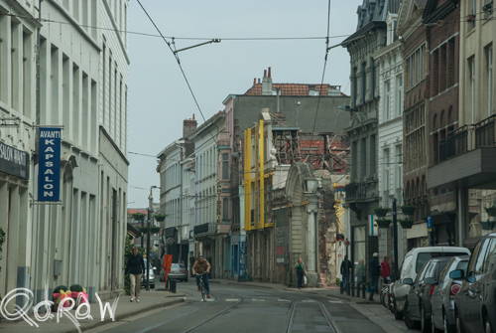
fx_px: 1552
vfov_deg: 12.2
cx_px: 248
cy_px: 166
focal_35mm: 112
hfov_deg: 18.2
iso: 100
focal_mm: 75
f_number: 8
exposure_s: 1/320
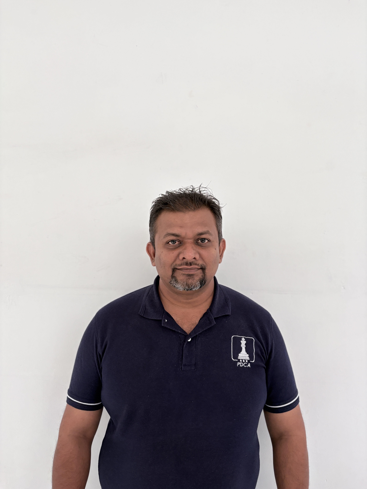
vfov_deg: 67.3
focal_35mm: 26
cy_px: 244
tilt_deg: +4.2
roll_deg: -0.8
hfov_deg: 53.1
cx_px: 184
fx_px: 368
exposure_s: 1/60
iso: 160
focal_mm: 5.96
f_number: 1.6
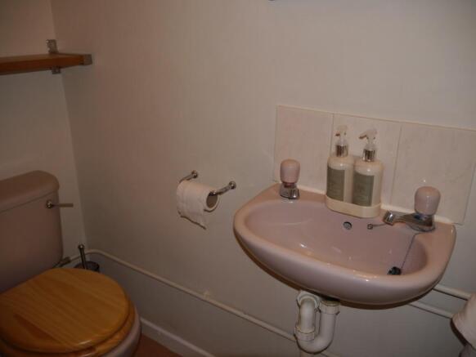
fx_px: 413
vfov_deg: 46.8
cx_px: 238
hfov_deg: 59.9
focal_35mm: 30
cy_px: 178
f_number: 3.6
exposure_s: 1/30
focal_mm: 15
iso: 160
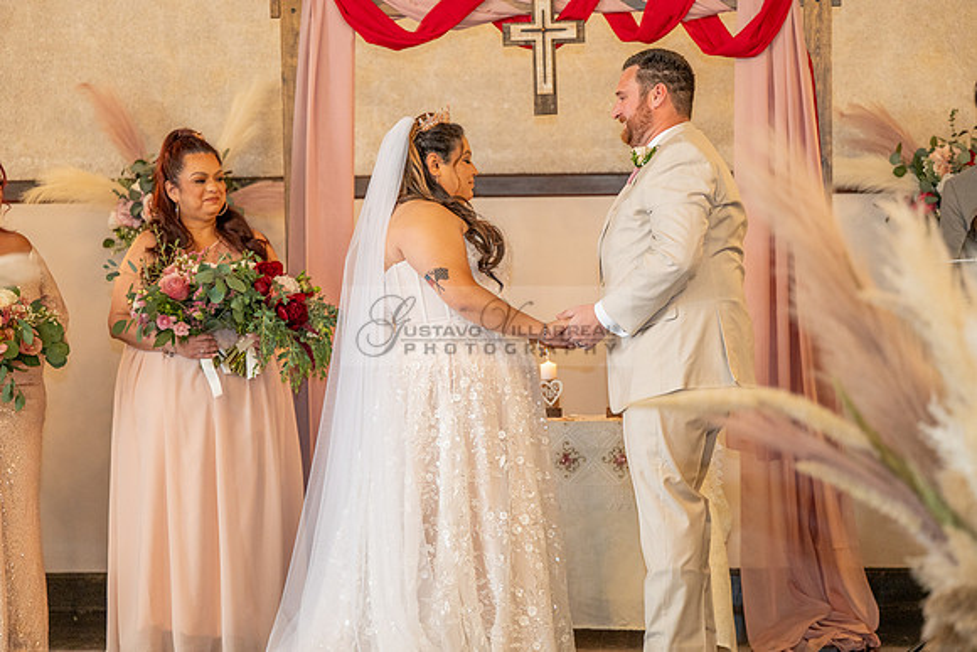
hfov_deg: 23.1
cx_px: 488
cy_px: 326
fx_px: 2389
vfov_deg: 15.5
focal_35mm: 88
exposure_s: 1/125
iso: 1600
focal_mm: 88
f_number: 2.8
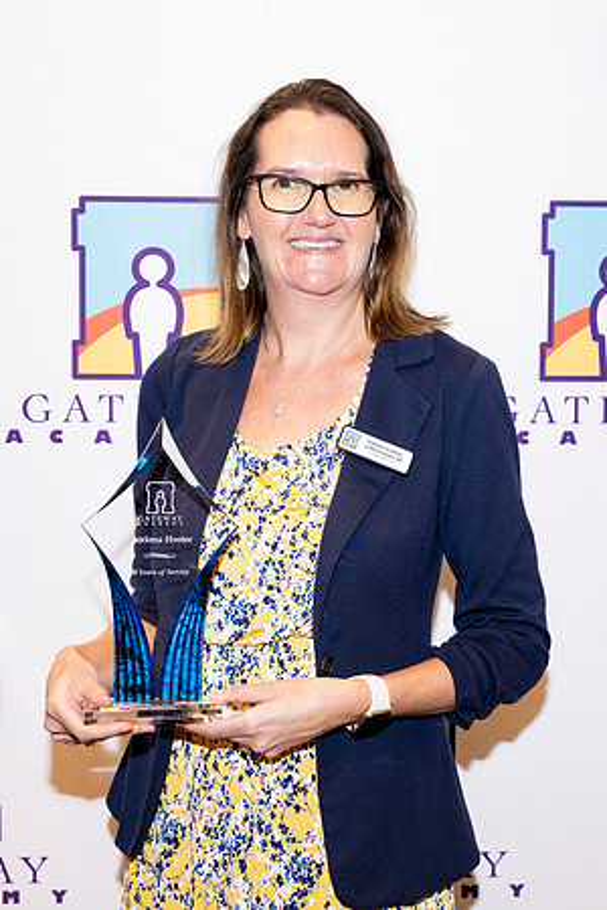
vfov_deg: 31.2
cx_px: 399
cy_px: 455
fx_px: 1631
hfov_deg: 21.0
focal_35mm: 65
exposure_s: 1/125
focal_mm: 43
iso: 1000
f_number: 5.6
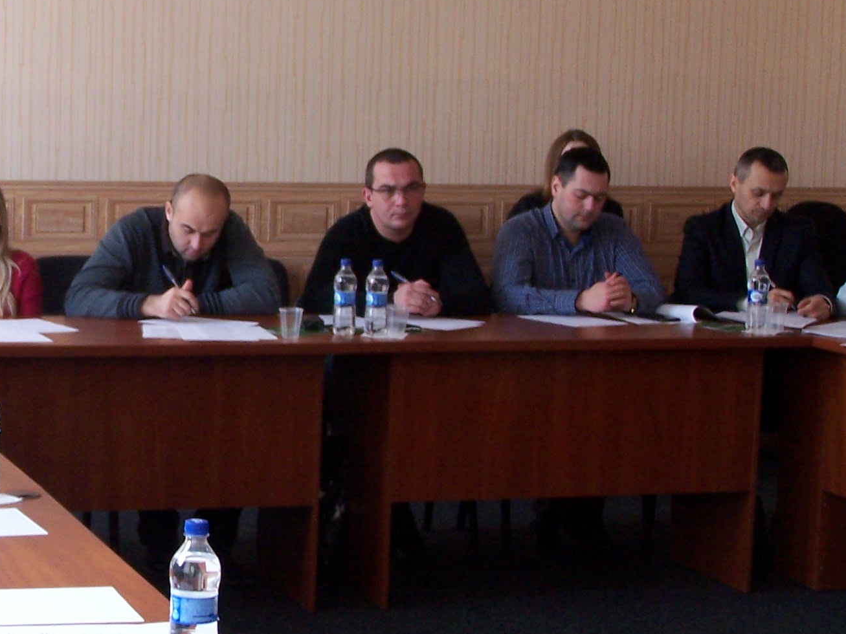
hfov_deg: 18.7
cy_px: 291
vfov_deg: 14.2
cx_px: 147
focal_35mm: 104
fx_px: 2541
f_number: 3.2
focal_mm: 9.8
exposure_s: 1/20
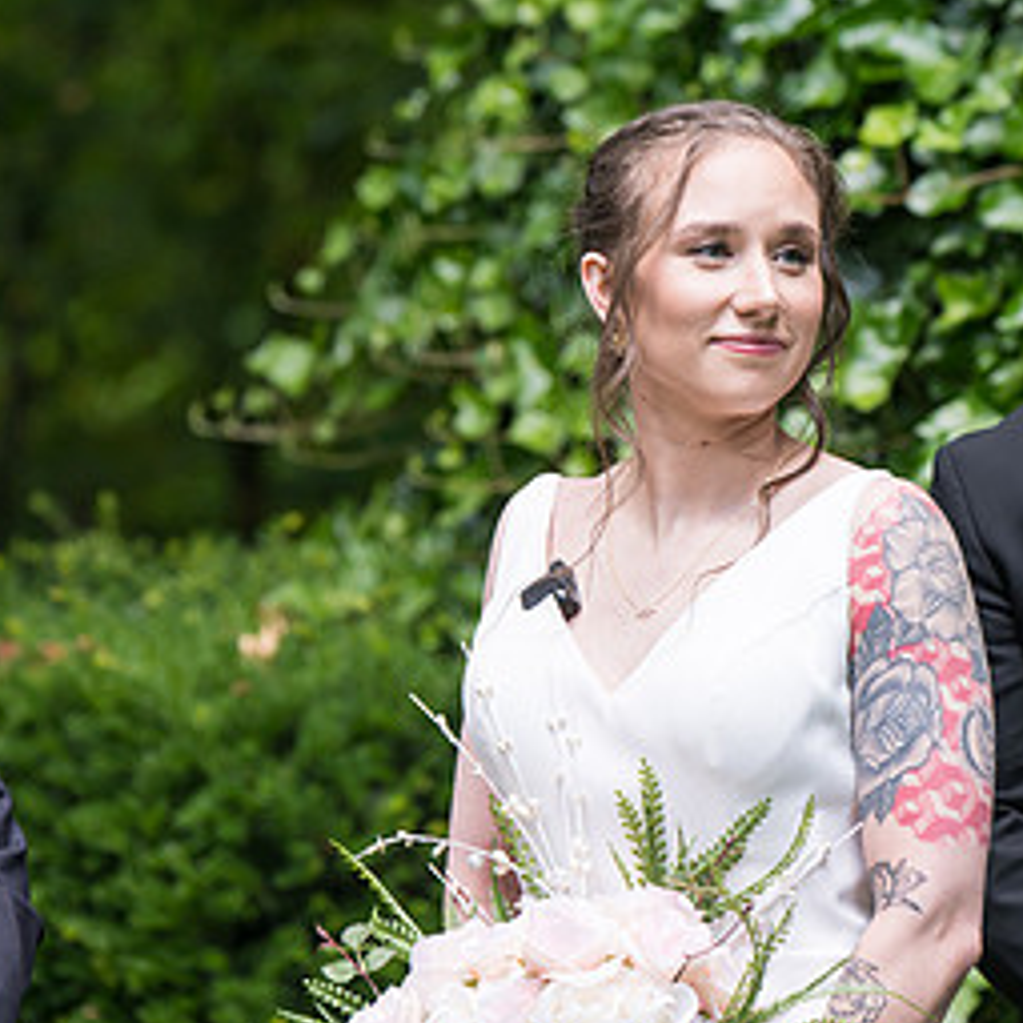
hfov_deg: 4.5
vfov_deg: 4.5
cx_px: 654
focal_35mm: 386
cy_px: 319
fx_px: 12906
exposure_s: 1/400
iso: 250
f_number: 4
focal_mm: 200
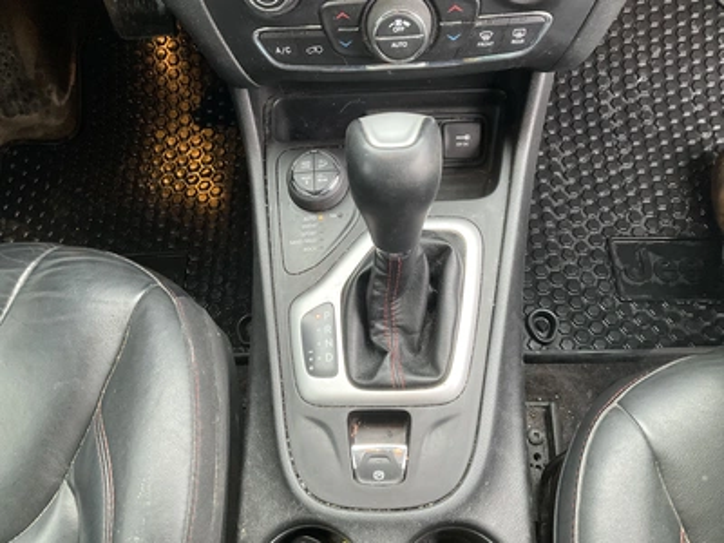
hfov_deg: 61.7
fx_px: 607
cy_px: 272
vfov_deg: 48.2
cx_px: 362
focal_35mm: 29
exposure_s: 1/60
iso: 250
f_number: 1.8
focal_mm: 3
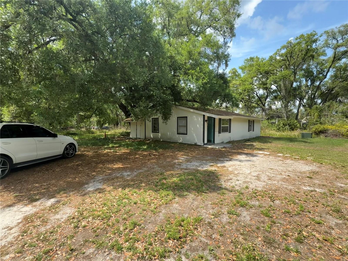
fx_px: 141
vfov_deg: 85.7
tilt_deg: -0.9
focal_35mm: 14
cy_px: 130
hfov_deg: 102.1
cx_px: 174
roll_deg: +0.0
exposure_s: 1/531
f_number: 2.2
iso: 50
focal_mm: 2.22
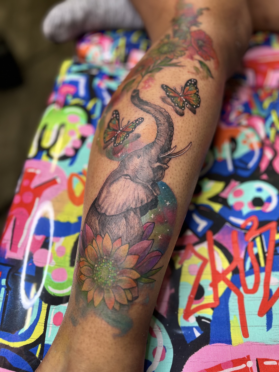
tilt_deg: -60.5
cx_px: 140
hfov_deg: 53.1
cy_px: 186
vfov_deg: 67.3
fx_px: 279
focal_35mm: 26
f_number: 1.5
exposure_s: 1/120
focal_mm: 5.7
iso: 40
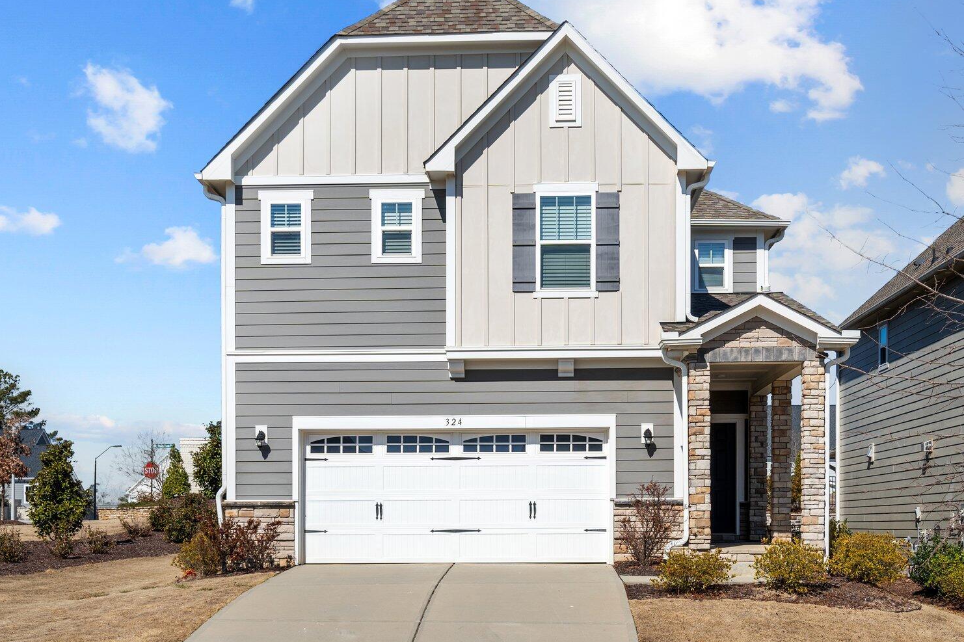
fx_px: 1258
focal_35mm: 47
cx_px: 516
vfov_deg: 28.6
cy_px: 357
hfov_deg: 41.9
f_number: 5.6
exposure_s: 1/350
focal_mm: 34
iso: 100
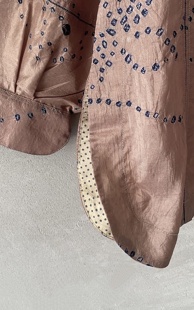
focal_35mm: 41
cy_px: 83
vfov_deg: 46.7
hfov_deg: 31.2
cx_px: 77
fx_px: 347
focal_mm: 4.25
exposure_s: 1/60
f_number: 1.8
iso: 125
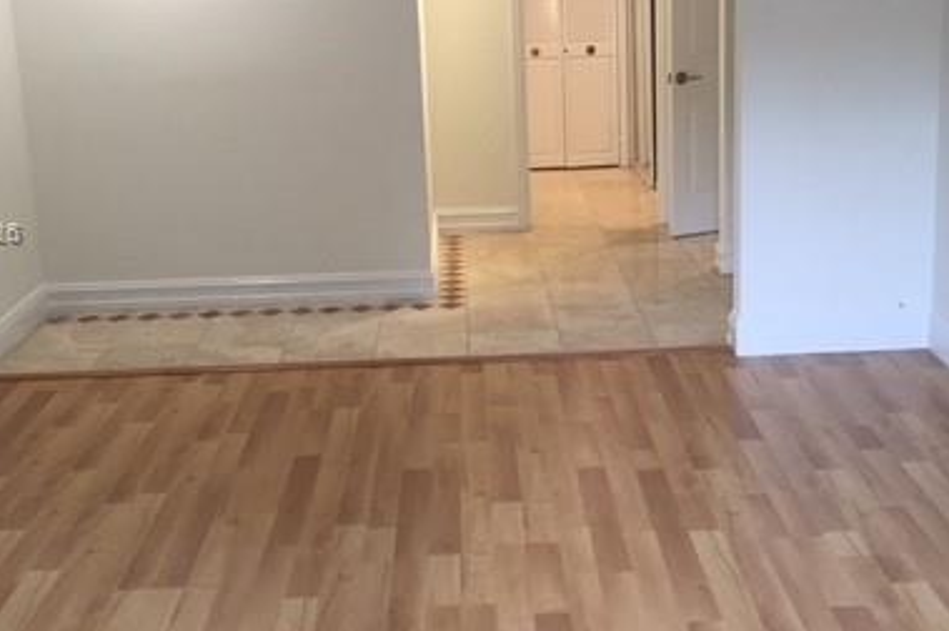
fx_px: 1343
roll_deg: +2.5
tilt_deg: -12.0
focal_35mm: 51
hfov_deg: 38.9
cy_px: 233
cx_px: 478
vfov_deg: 26.3
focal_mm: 4.15
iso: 32
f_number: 2.2
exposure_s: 1/30
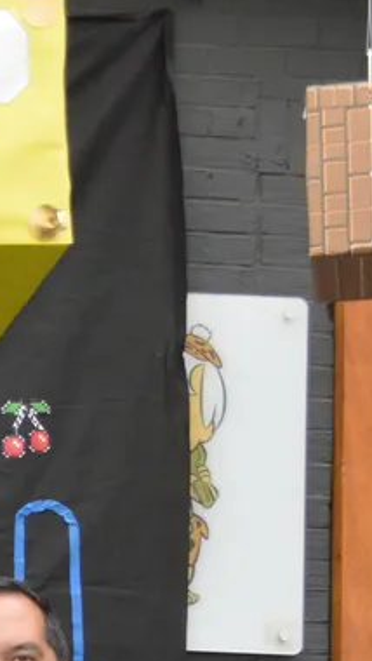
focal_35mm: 129
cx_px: -685
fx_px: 2260
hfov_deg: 8.2
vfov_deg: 16.0
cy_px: 779
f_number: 5
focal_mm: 22
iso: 400
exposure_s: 1/100
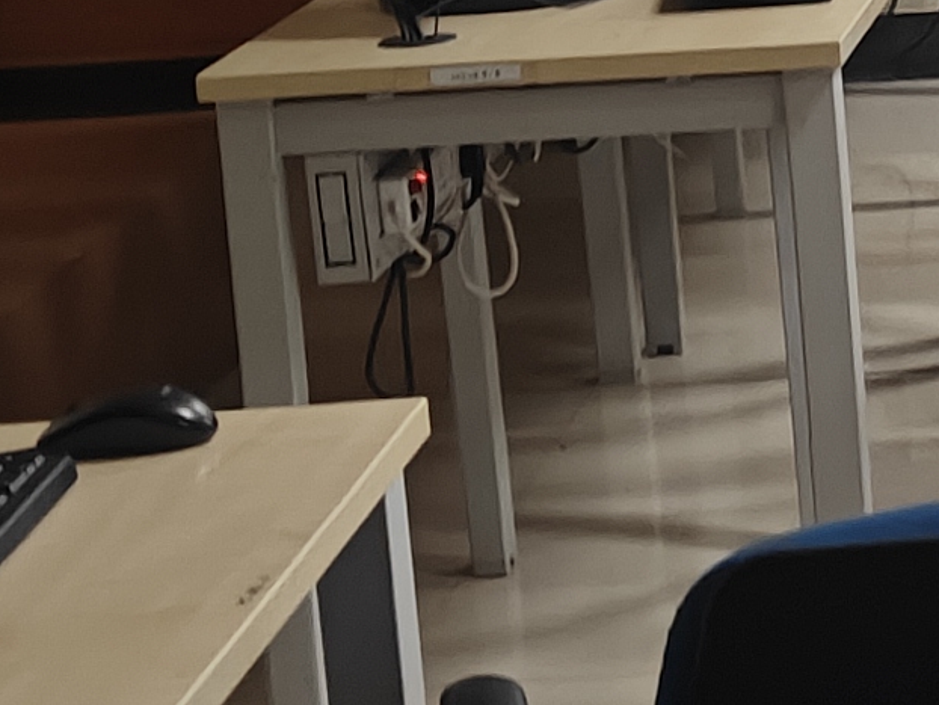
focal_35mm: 158
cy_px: -116
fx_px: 4288
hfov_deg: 12.0
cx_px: 1356
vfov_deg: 9.3
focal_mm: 5.59
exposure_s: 1/50
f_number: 1.8
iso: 160
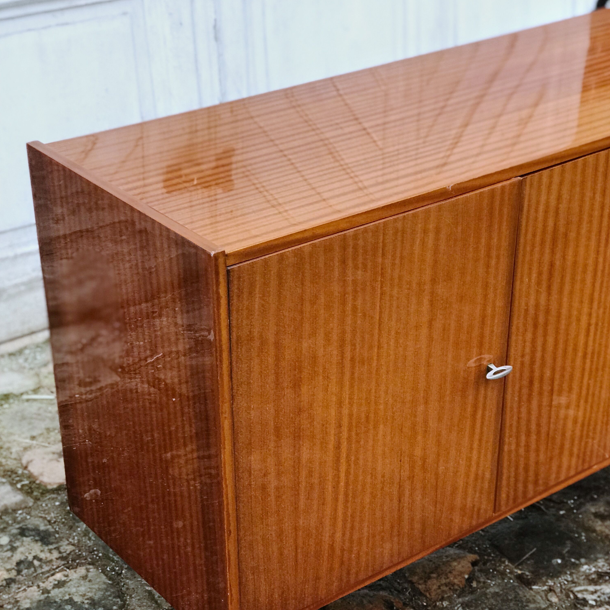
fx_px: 1356
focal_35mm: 68
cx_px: 307
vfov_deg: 25.2
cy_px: 400
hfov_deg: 25.4
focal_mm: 6.6
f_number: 2.8
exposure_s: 1/50
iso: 64
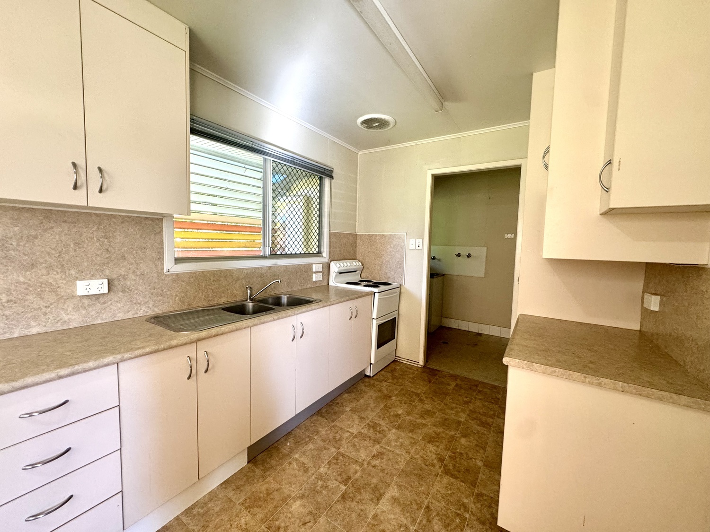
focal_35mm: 14
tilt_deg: -4.4
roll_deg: -0.4
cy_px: 266
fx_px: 287
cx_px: 355
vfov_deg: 85.7
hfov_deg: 102.1
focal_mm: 2.22
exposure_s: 1/100
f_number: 2.2
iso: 250
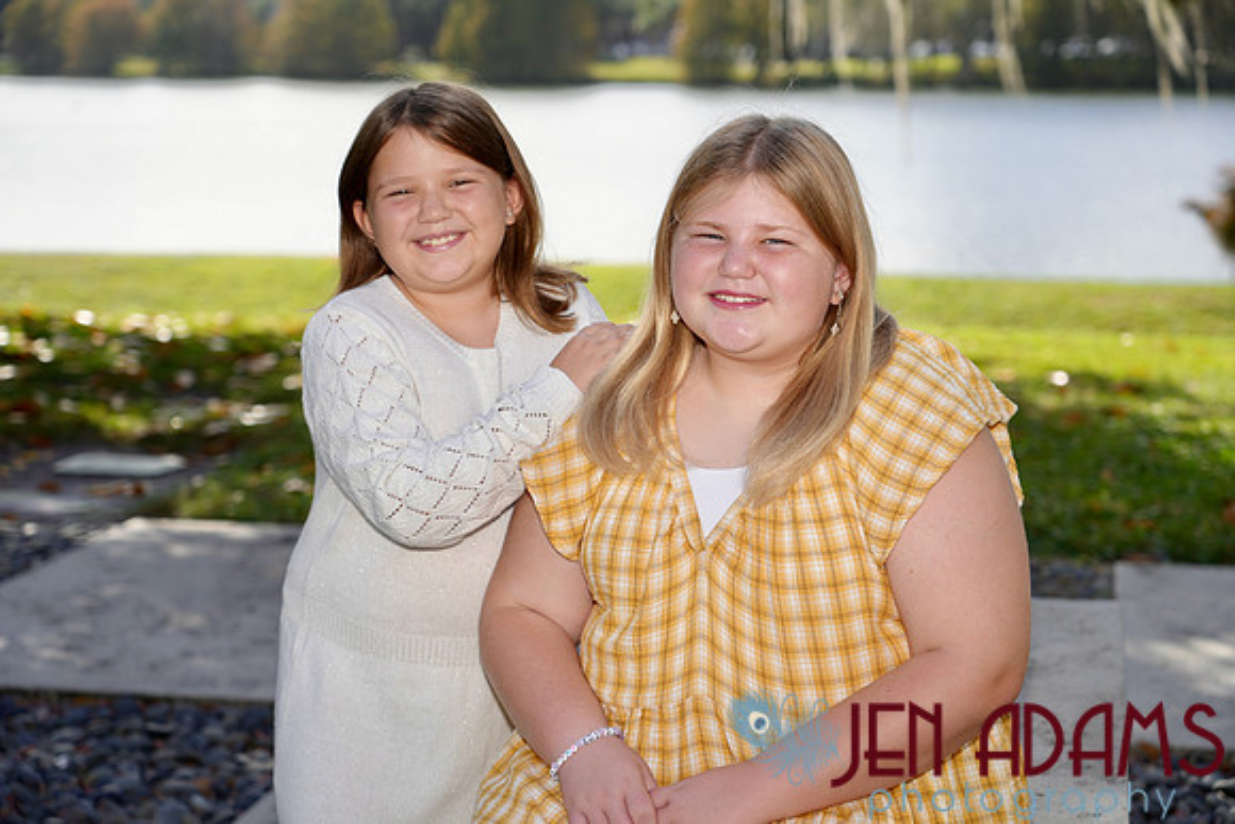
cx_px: 618
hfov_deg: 28.8
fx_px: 2402
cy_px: 412
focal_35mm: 70
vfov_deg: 19.5
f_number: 4.5
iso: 100
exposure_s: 1/500
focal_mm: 70
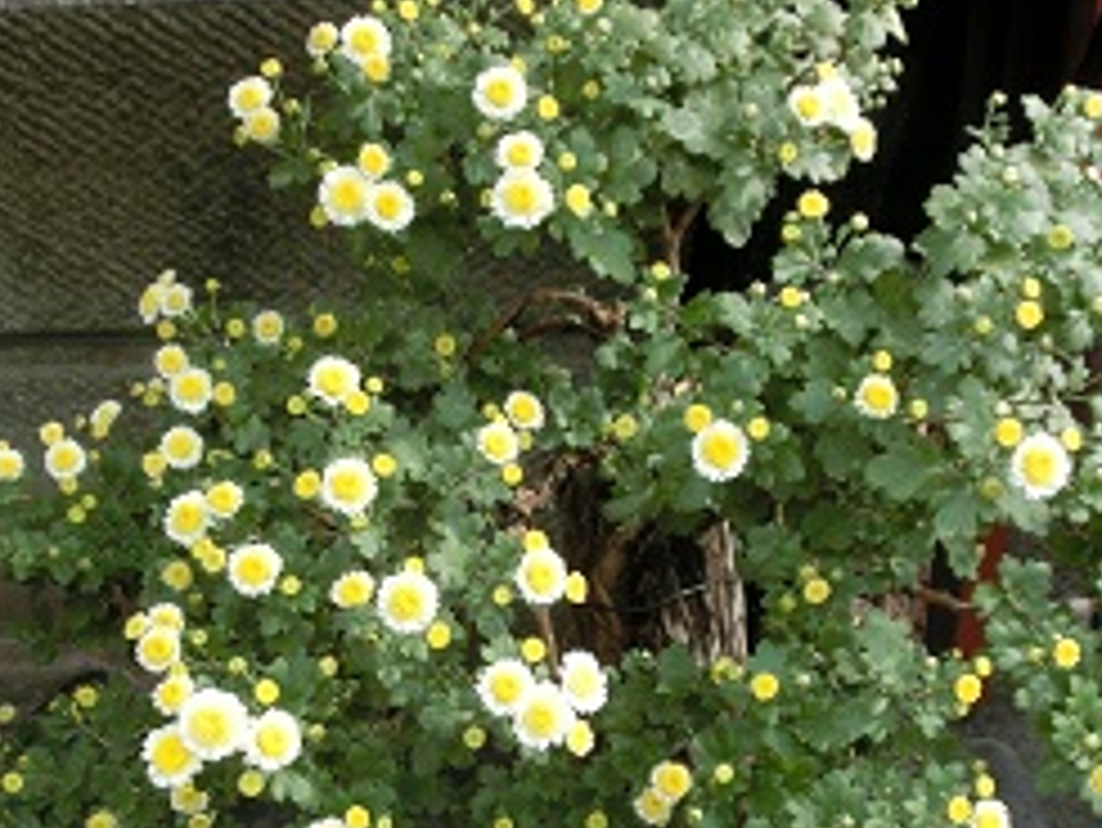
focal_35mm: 47
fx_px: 1497
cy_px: 626
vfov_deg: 30.4
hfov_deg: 40.4
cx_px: 506
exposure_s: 1/250
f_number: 3.3
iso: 80
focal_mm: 4.4
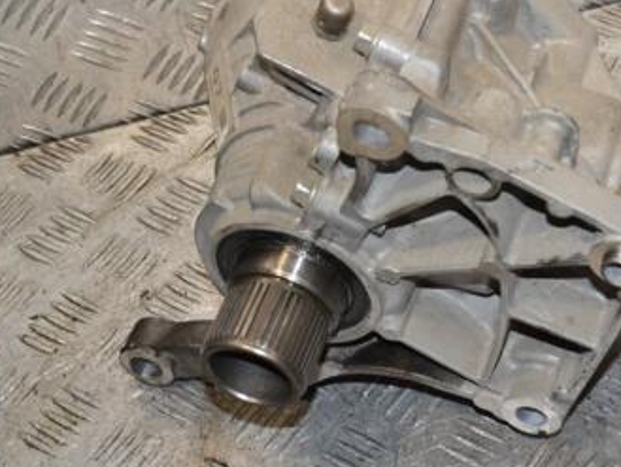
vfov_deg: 14.8
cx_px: 513
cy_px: 193
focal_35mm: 100
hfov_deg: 19.4
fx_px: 1795
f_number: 8
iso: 800
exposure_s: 1/200
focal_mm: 38
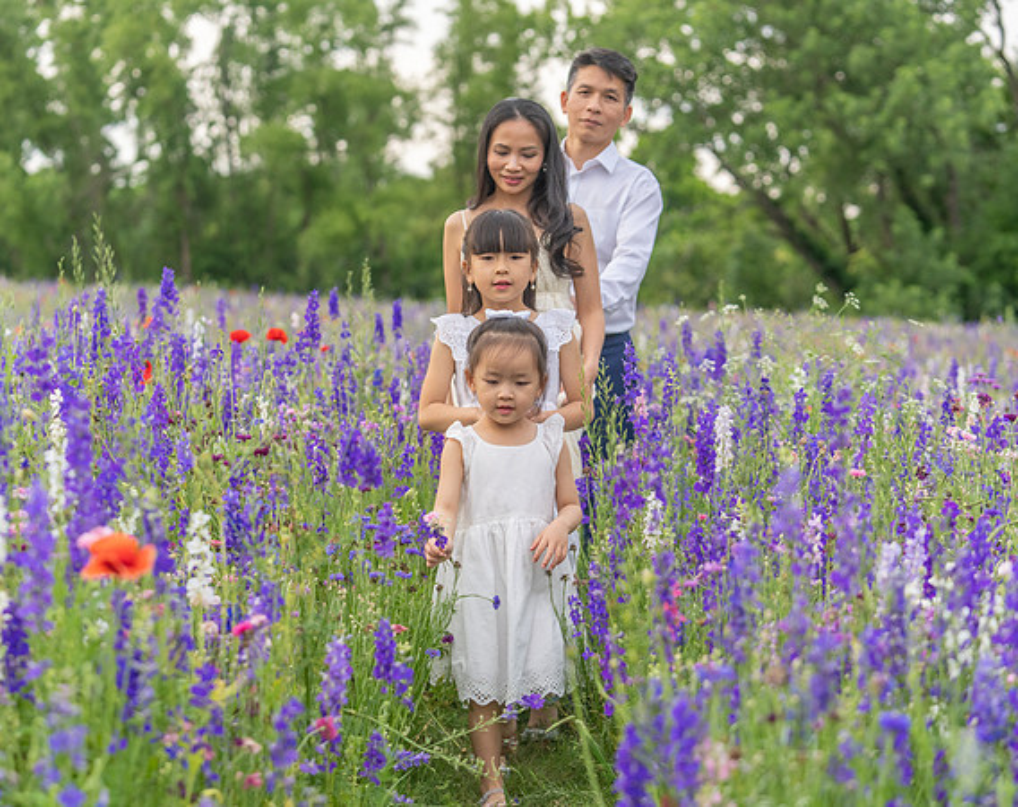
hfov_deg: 23.8
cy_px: 405
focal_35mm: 81
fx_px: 2417
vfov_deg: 18.9
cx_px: 495
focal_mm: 70
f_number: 3.2
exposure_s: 1/1250
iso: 640
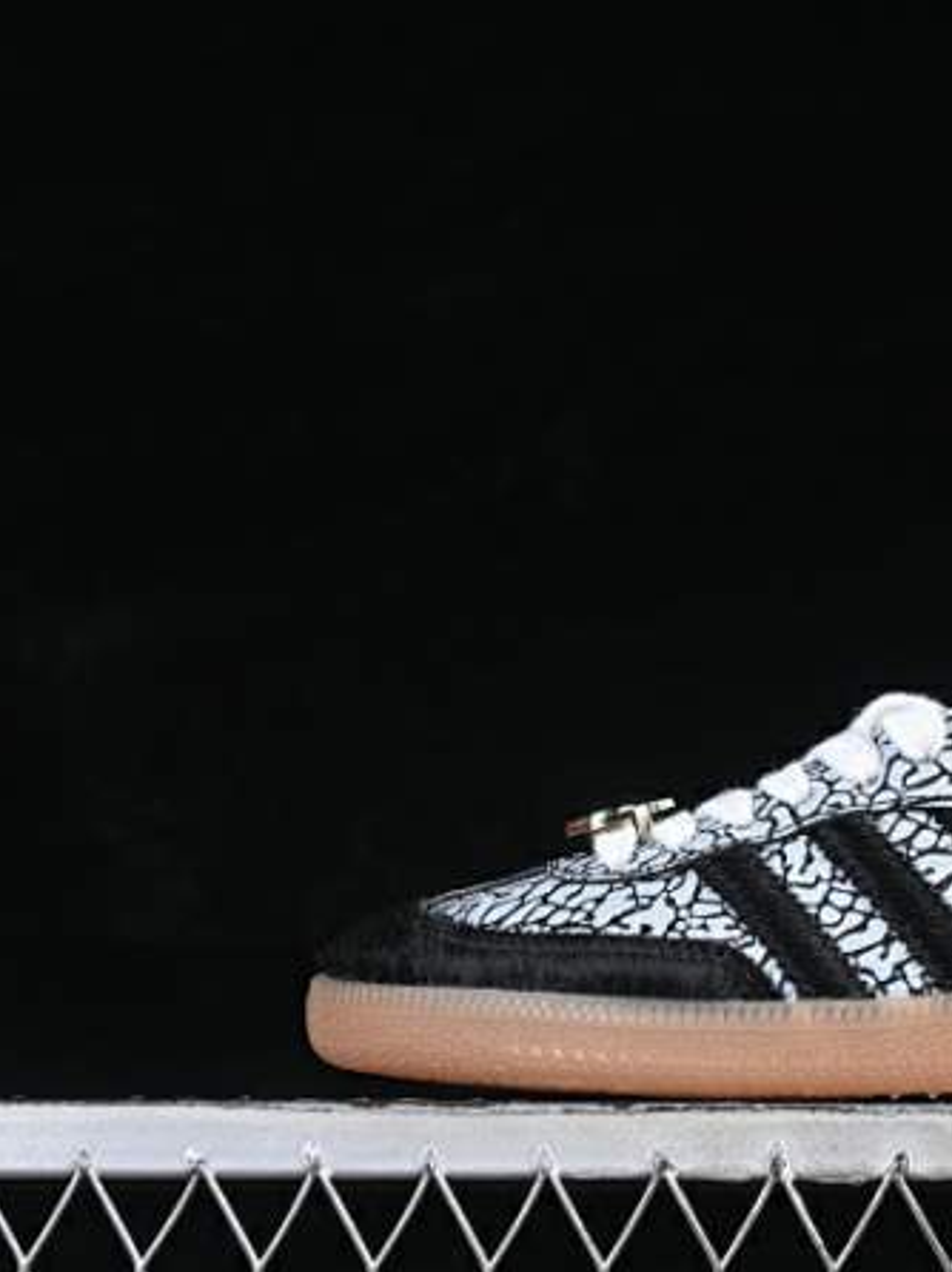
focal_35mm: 118
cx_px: 966
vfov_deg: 16.7
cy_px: 670
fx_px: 4331
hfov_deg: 12.4
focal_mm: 50
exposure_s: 1/60
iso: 160
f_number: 6.3
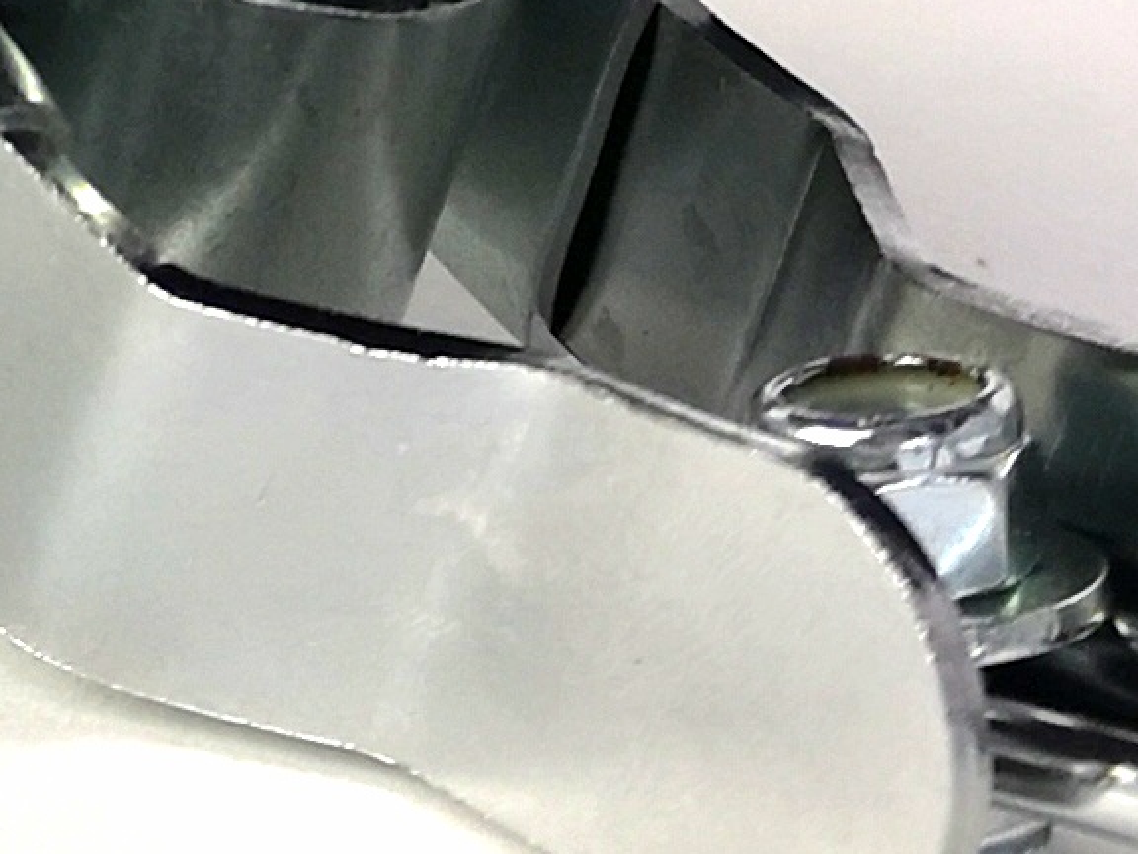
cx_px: 111
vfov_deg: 8.3
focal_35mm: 171
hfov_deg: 11.5
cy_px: -735
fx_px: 5622
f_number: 1.8
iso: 64
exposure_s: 1/120
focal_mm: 5.58
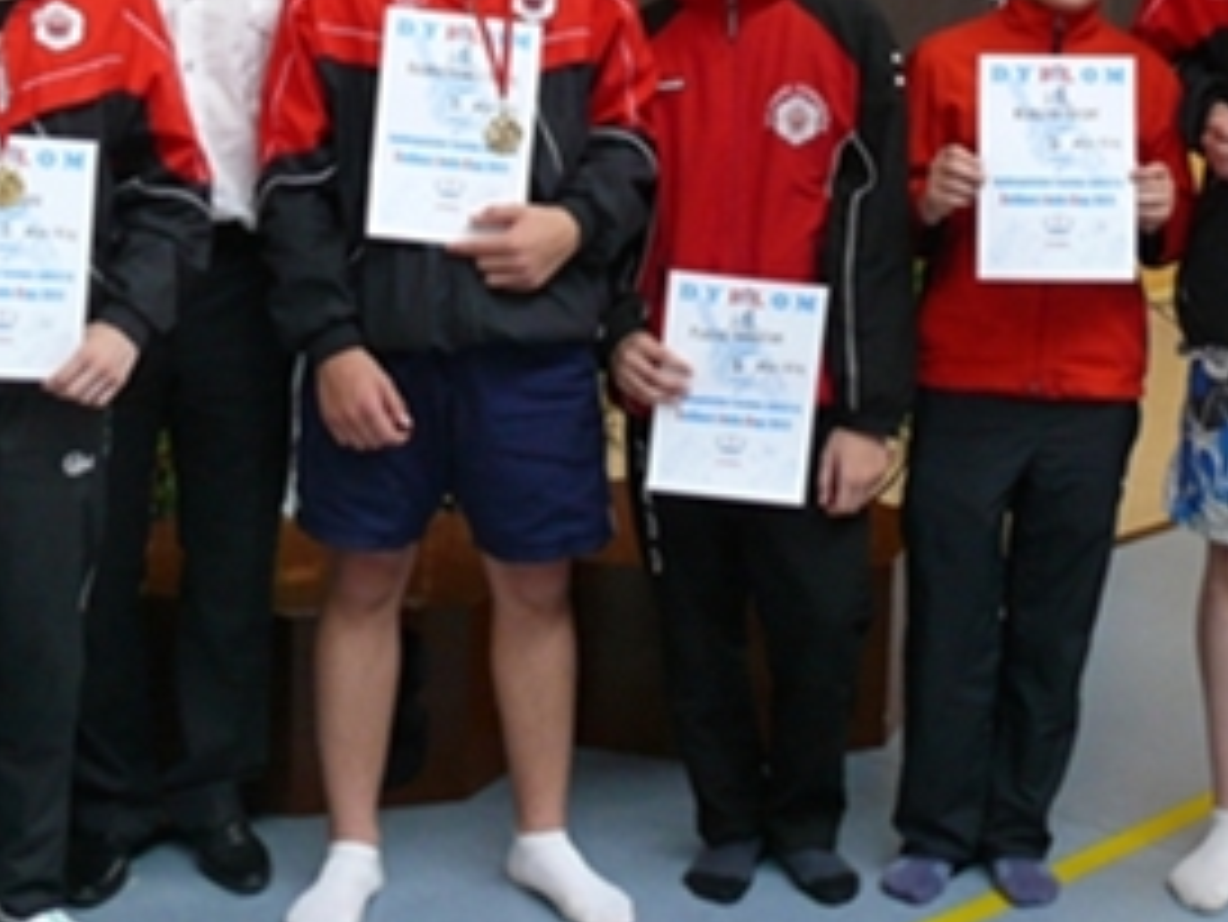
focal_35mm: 77
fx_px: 2733
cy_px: 67
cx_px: 549
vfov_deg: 18.8
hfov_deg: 25.3
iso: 200
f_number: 2.8
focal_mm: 7.4
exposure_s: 1/30
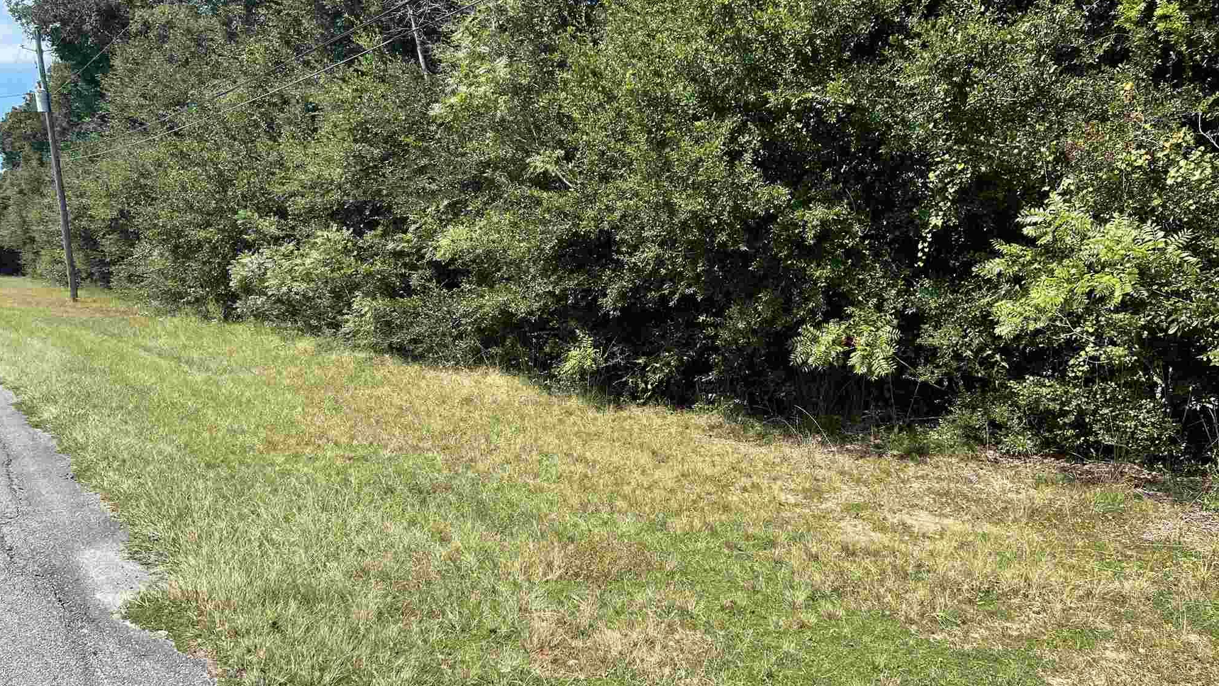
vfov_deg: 39.9
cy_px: 424
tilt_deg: -10.0
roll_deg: -2.0
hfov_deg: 66.1
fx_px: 937
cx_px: 607
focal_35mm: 29
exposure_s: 1/1468
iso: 50
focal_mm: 5.7
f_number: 1.5
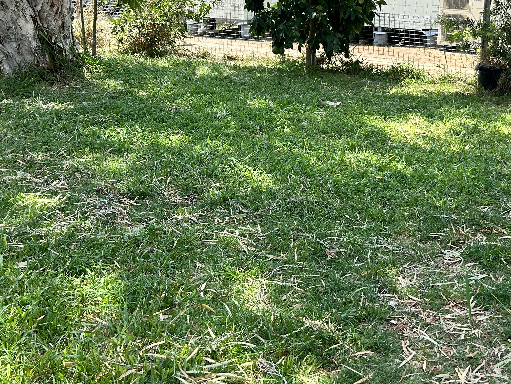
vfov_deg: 27.0
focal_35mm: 54
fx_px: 797
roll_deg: -2.3
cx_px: 360
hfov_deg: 35.0
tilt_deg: -10.2
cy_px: 150
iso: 50
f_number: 1.5
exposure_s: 1/1266
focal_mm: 5.7
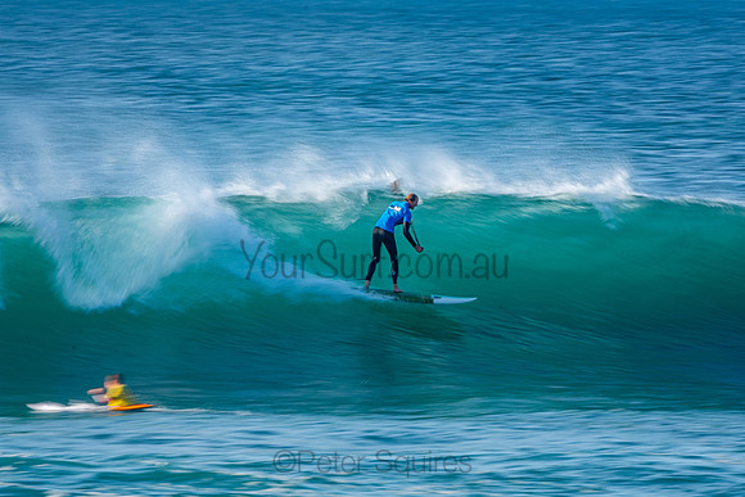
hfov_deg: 2.7
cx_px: 376
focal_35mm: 765
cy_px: 246
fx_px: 15828
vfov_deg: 1.8
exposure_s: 1/30
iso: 100
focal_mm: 500
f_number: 20
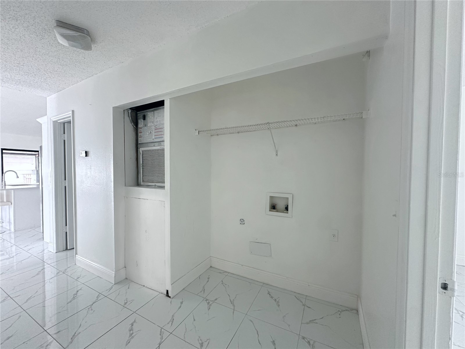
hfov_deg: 102.1
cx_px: 232
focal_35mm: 14
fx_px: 188
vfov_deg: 85.7
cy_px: 174
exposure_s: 1/120
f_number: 2.2
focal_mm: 2.22
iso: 250
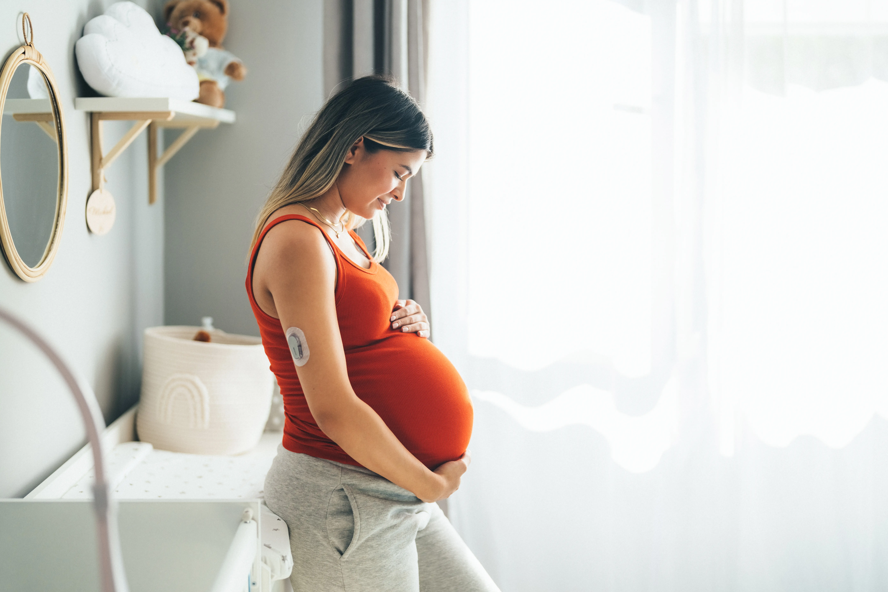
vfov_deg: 27.0
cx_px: 444
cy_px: 296
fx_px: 1233
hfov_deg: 39.6
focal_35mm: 50
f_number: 1.2
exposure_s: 1/640
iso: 100
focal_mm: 50
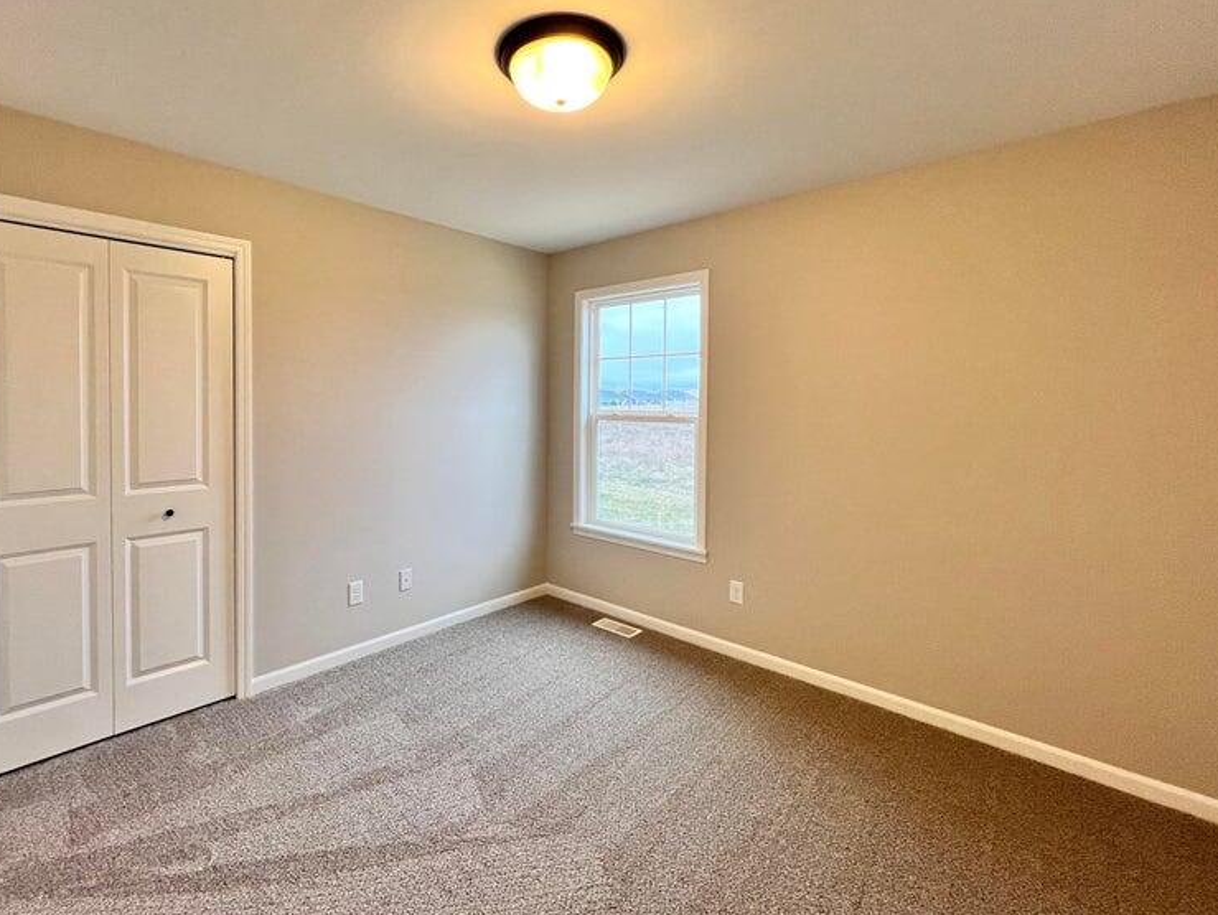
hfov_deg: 97.8
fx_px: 528
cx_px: 548
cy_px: 415
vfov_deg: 81.6
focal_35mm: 15
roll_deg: +0.2
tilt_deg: -1.6
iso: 160
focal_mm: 1.57
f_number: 1.8
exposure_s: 1/120
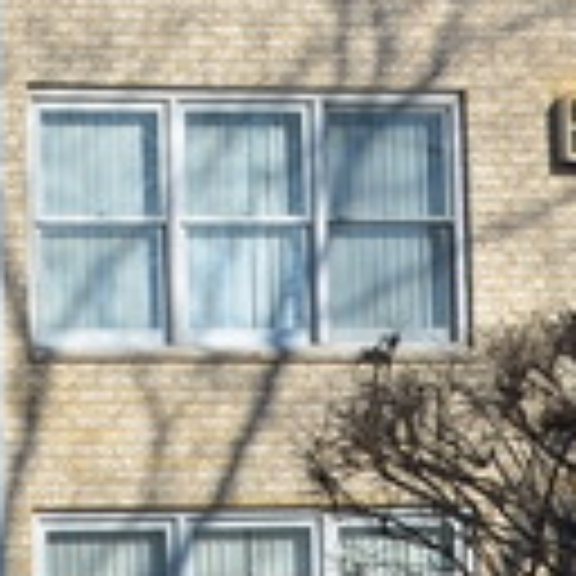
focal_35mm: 222
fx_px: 4181
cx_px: 86
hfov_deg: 7.9
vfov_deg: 7.9
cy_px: 140
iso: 100
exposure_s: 1/320
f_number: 9
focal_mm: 35
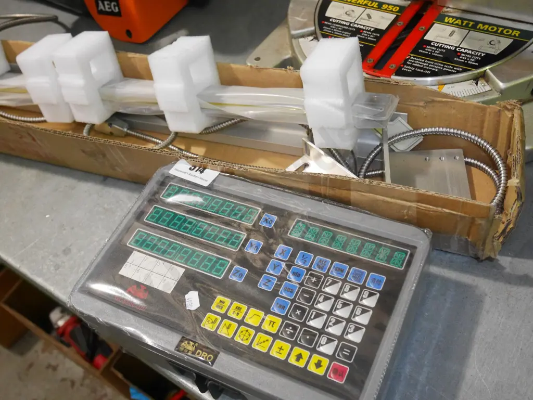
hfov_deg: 51.3
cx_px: 266
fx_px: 555
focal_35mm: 36
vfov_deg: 39.7
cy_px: 200
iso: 3200
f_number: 4.2
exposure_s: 1/160
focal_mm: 18
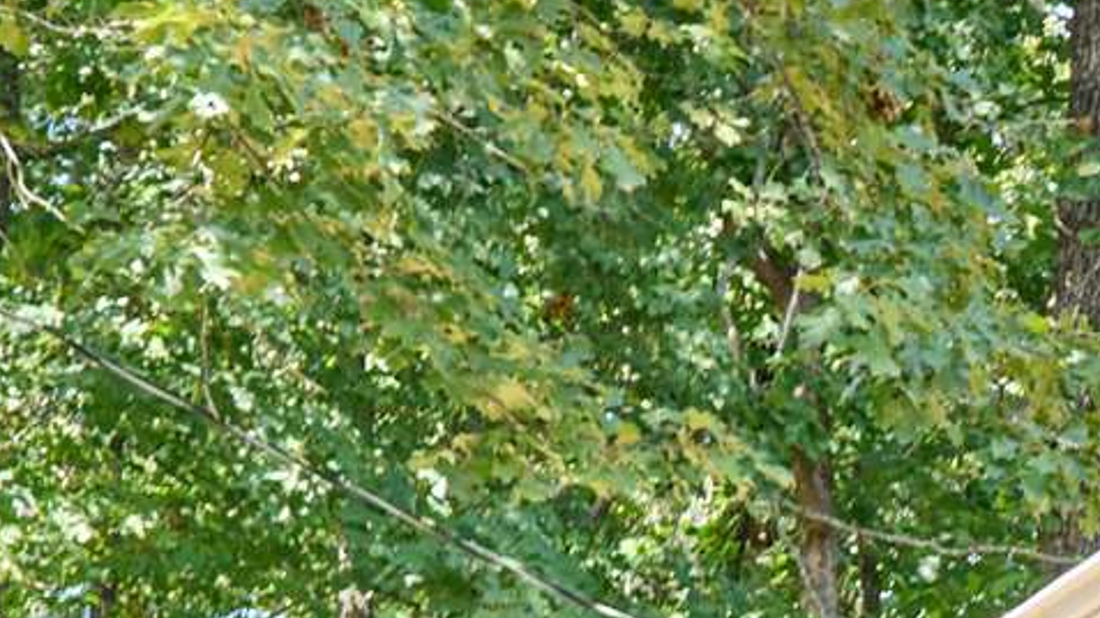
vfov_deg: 7.1
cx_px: 2777
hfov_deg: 10.9
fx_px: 4724
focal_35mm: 162
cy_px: 1476
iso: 100
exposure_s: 1/80
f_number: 3.2
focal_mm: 24
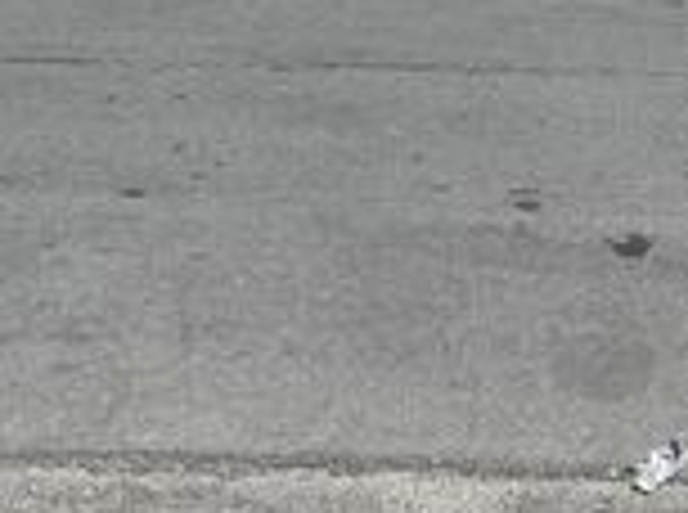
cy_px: -477
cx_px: 540
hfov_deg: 17.9
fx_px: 2161
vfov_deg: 12.2
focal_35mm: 109
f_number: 1.8
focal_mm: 4.25
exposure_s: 1/3731
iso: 32
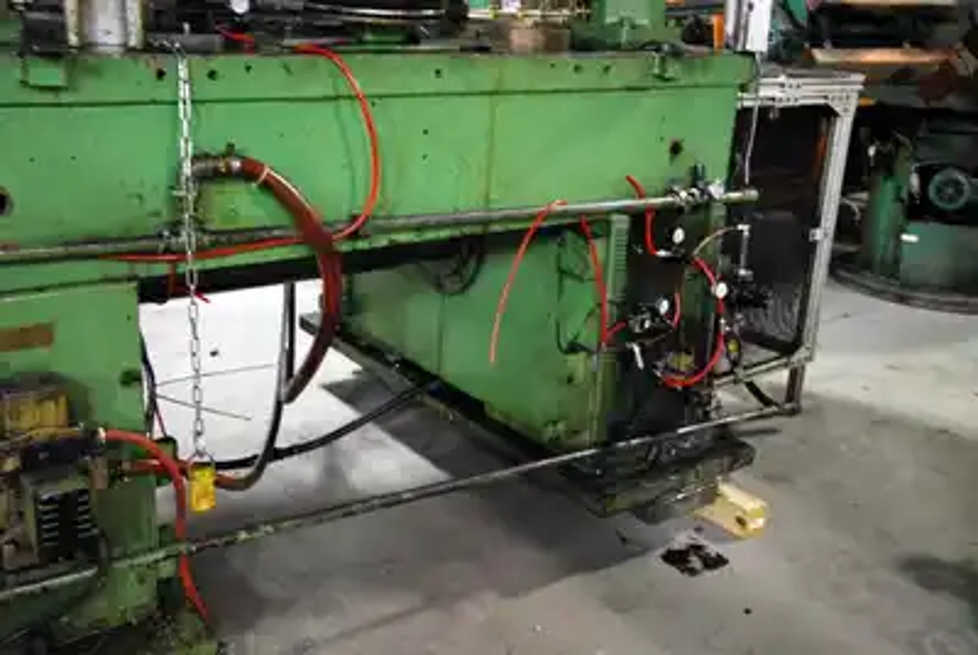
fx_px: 1020
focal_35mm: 38
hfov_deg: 51.2
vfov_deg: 35.6
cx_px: 489
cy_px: 328
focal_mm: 25
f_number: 4
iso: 1600
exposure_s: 1/10
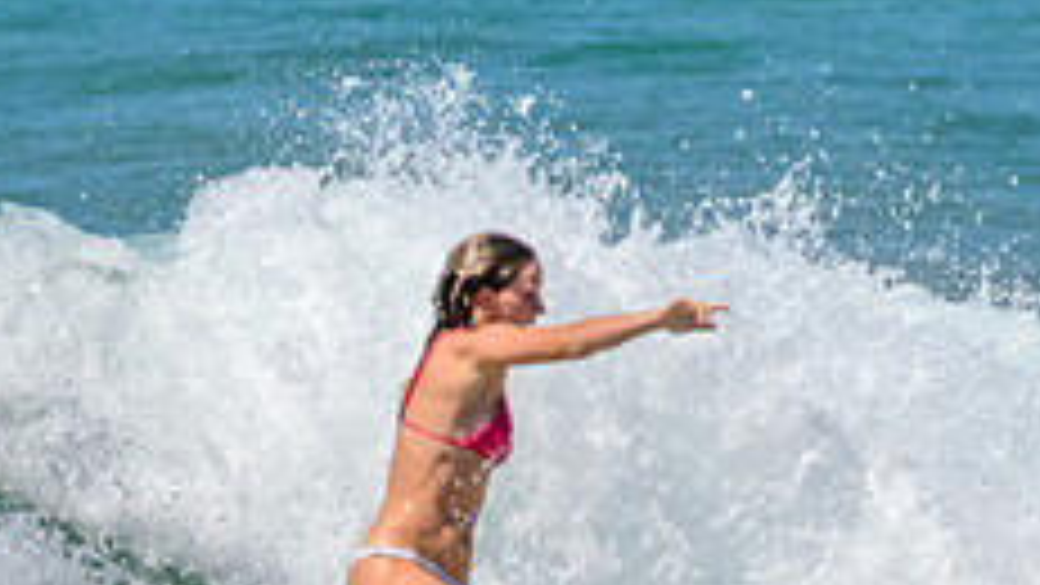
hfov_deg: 0.7
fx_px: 80009
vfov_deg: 0.4
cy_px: 639
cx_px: 385
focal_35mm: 2901
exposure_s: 1/2000
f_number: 11
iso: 1000
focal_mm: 800
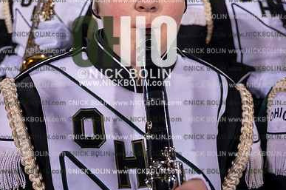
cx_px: 124
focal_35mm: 36
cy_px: 51
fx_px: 286
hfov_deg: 53.0
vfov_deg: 36.1
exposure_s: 1/640
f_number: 4
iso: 3200
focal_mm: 24
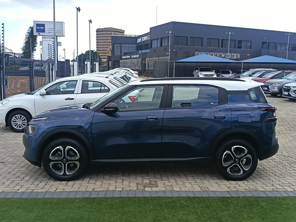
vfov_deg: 40.7
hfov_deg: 52.6
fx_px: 299
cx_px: 148
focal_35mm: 35
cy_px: 111
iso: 100
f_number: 1.75
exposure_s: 1/373
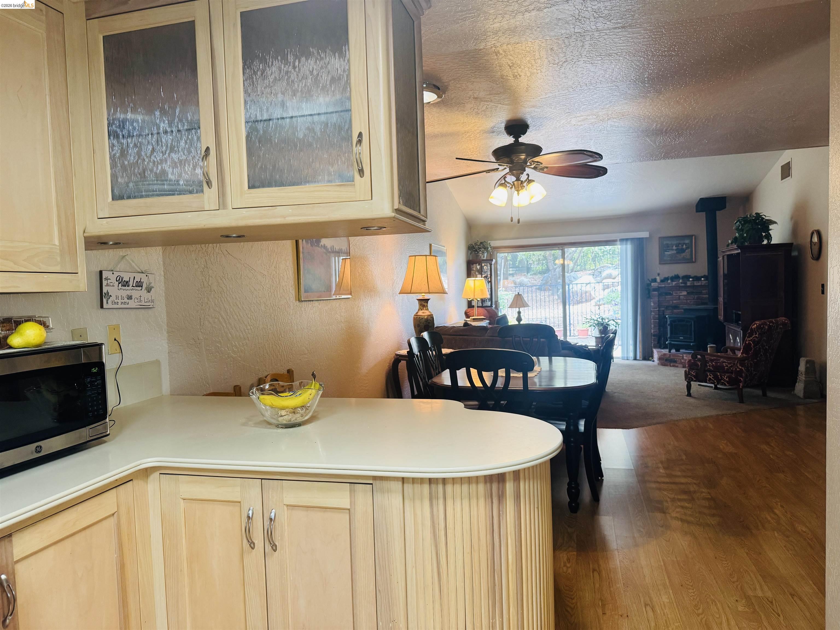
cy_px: 315
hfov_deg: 71.6
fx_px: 582
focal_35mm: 24
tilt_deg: -3.2
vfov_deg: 56.8
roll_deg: +1.9
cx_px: 420
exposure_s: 1/60
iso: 200
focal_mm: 6.76
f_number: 1.78
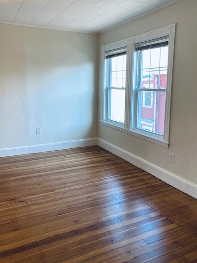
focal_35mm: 30
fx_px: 228
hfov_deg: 46.8
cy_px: 122
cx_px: 98
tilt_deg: -7.8
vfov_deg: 59.9
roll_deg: -1.1
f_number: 1.8
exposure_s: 1/120
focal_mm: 4.25
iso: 80
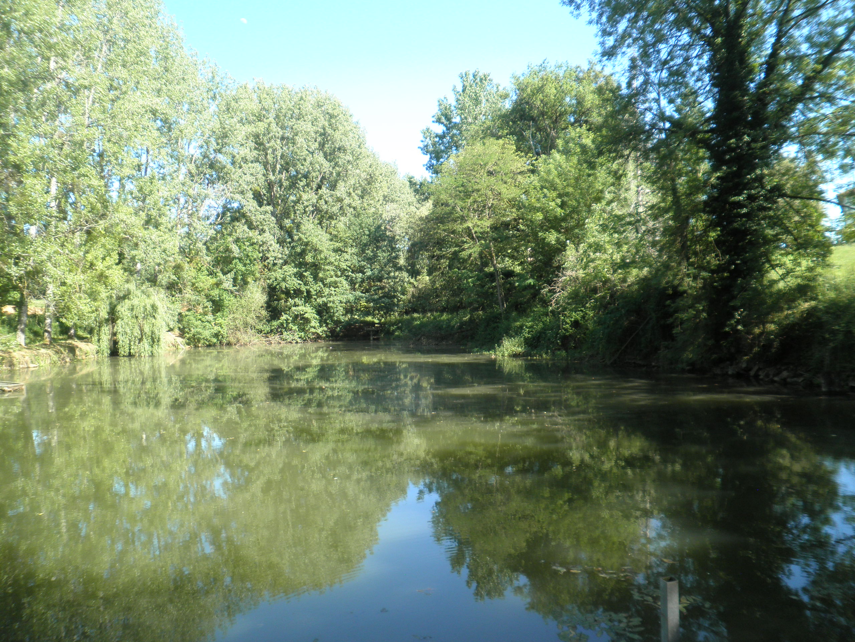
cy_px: 321
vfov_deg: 53.1
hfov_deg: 67.3
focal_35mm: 26
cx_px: 428
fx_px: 642
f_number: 2.6
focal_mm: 4.7
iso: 64
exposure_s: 1/200
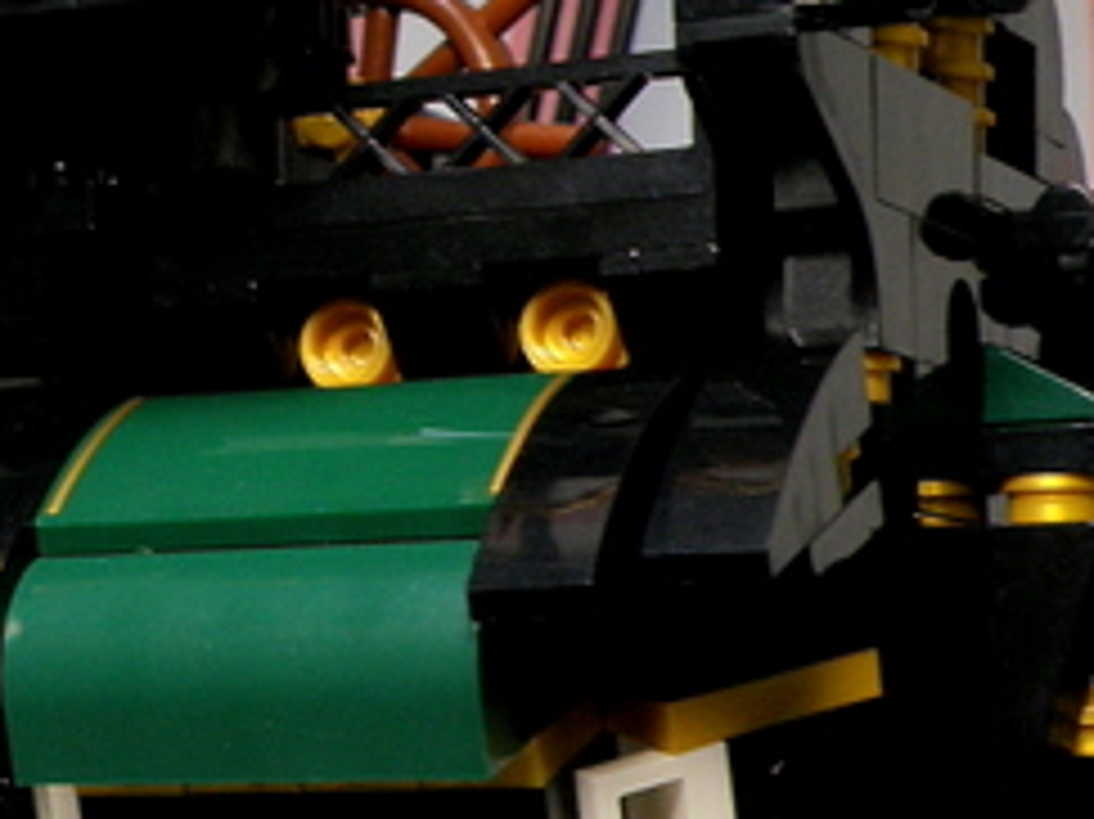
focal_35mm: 135
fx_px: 4264
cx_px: 77
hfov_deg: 14.4
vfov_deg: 11.0
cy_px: 576
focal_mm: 7.32
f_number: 4
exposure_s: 1/15
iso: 64
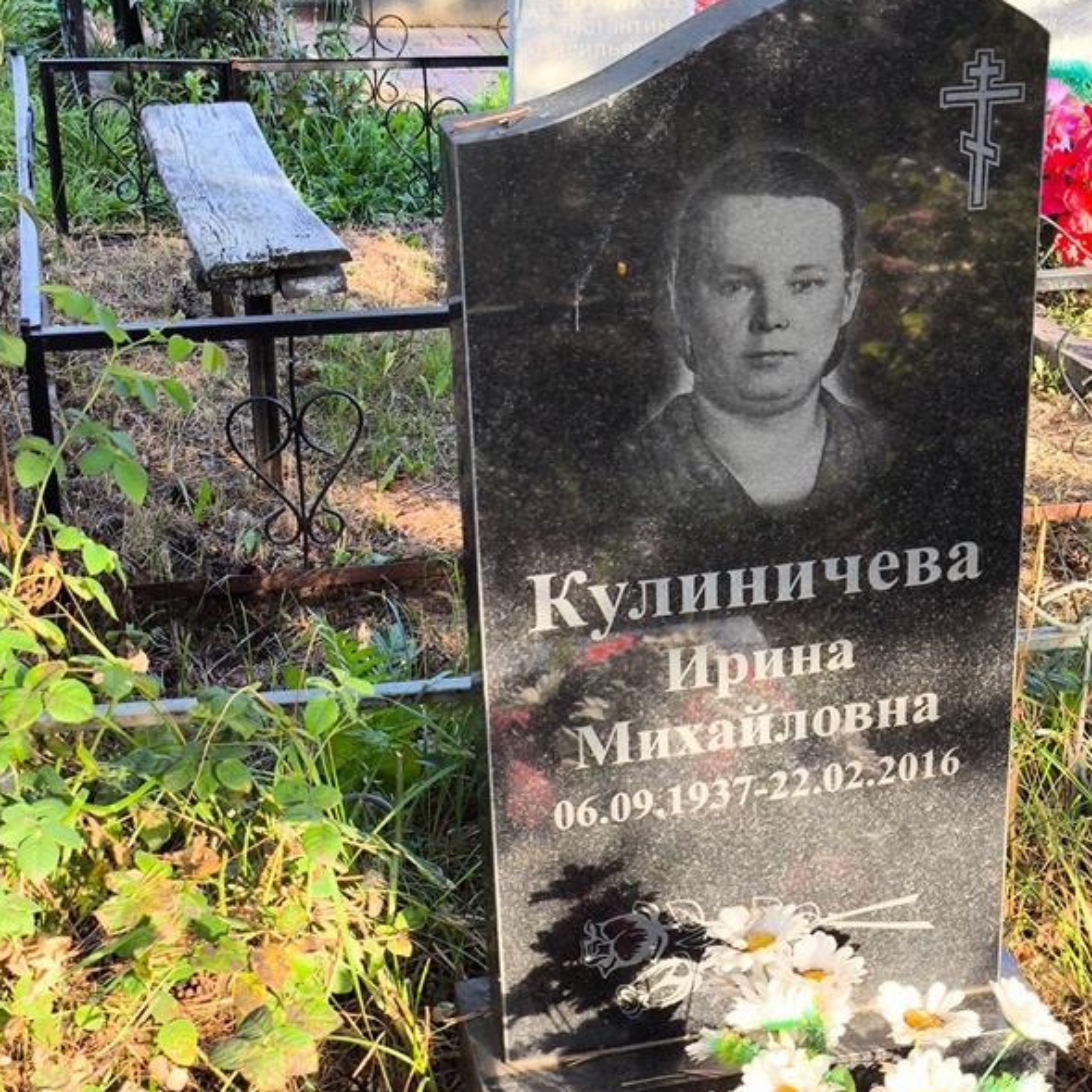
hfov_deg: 28.5
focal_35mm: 60
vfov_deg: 28.6
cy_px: 545
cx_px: 676
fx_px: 2141
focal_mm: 4.71
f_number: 1.7
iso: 50
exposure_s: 1/166
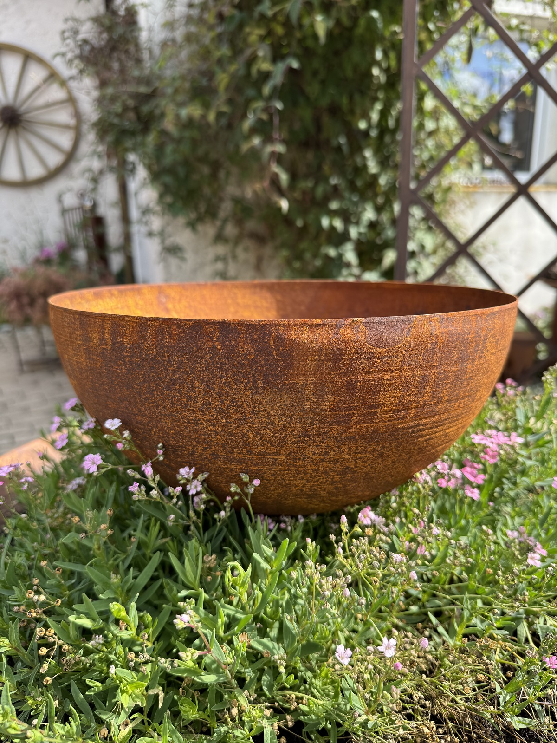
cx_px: 278
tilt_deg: -16.5
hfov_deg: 56.8
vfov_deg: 71.6
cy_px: 372
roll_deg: +0.6
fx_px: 515
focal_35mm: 24
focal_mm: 6.76
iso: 80
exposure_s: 1/756
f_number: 1.78
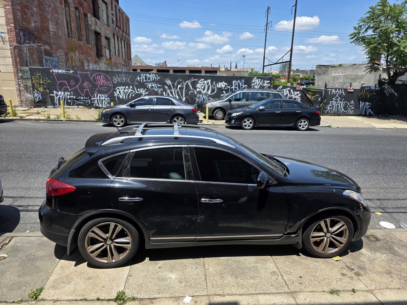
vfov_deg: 58.9
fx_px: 270
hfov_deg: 73.9
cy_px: 152
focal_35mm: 23
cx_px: 204
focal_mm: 6.3
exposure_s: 1/1936
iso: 40
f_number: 1.7
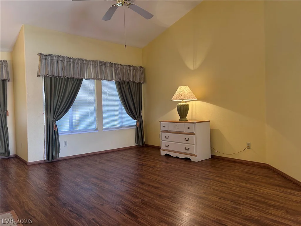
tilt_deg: -0.7
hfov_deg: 67.3
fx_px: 226
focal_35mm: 26
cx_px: 150
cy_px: 113
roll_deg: +2.0
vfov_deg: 53.1
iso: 125
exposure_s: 1/60
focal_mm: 5.7
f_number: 1.5
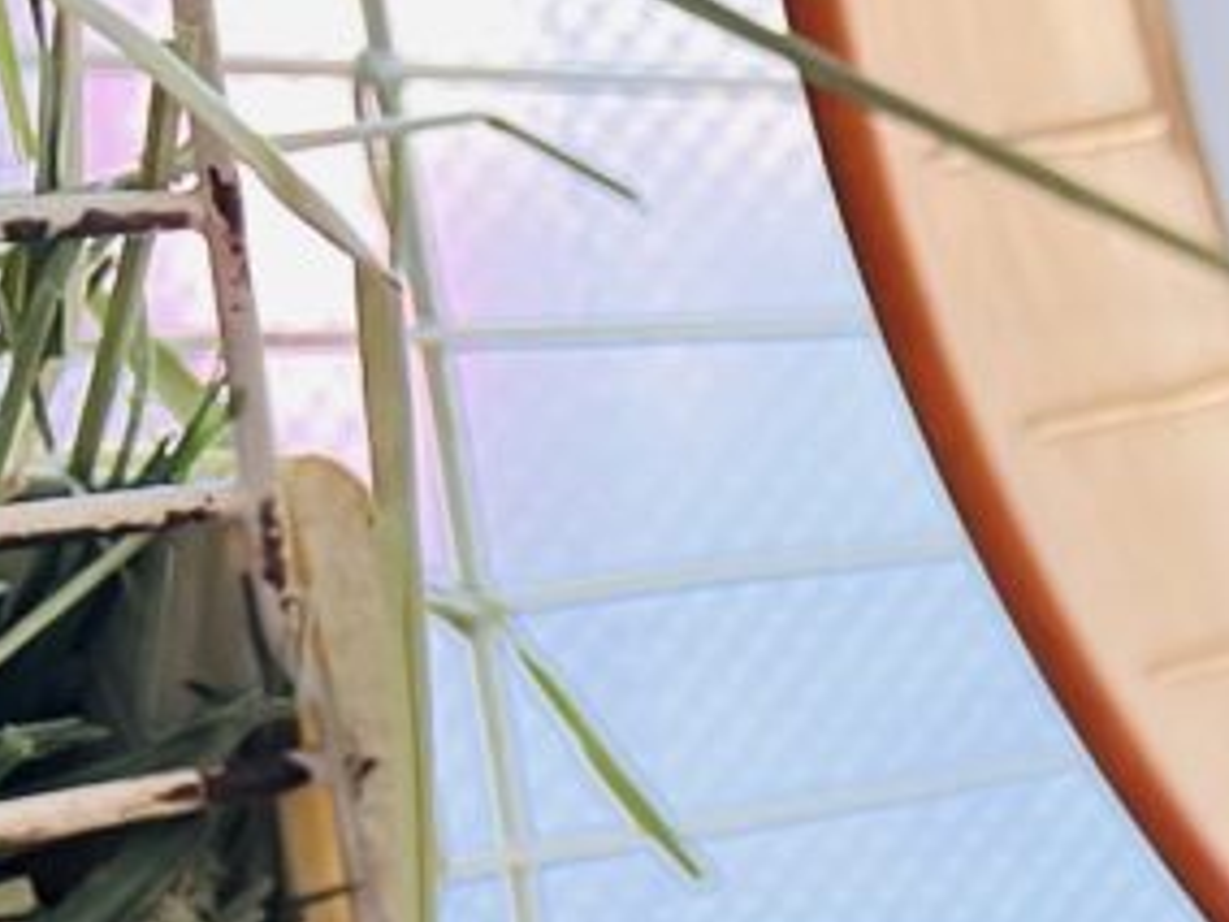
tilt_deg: -19.8
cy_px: 1593
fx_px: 3905
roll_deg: +1.1
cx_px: 2445
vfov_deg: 12.4
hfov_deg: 14.8
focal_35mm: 110
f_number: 1.5
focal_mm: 5.7
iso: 100
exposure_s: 1/50
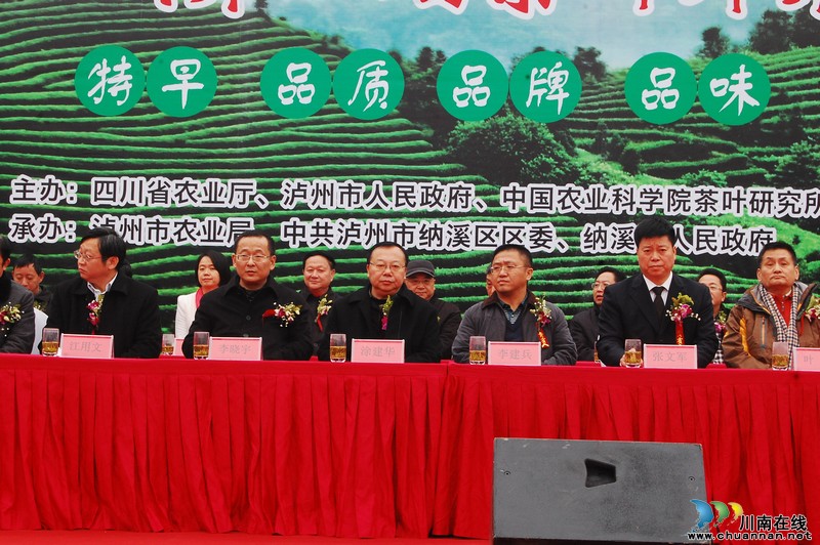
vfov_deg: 16.5
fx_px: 1878
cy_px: 272
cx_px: 410
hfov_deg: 24.6
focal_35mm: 82
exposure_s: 1/80
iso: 800
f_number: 13
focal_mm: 55
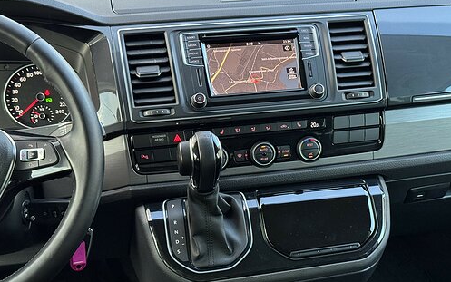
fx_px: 689
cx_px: 245
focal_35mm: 56
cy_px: 143
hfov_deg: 36.2
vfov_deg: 23.2
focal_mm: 6.76
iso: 500
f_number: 1.78
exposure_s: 1/40
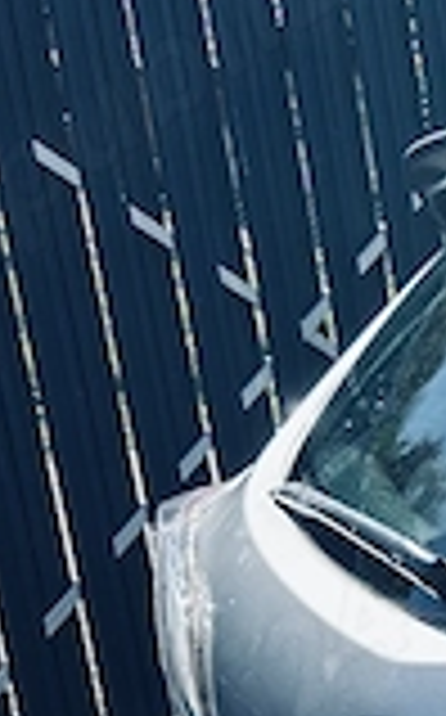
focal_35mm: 104
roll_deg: +2.0
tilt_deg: -16.8
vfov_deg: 19.4
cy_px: 743
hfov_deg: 10.2
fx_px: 2028
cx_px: 1216
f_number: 1.5
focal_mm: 5.7
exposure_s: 1/1869
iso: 50
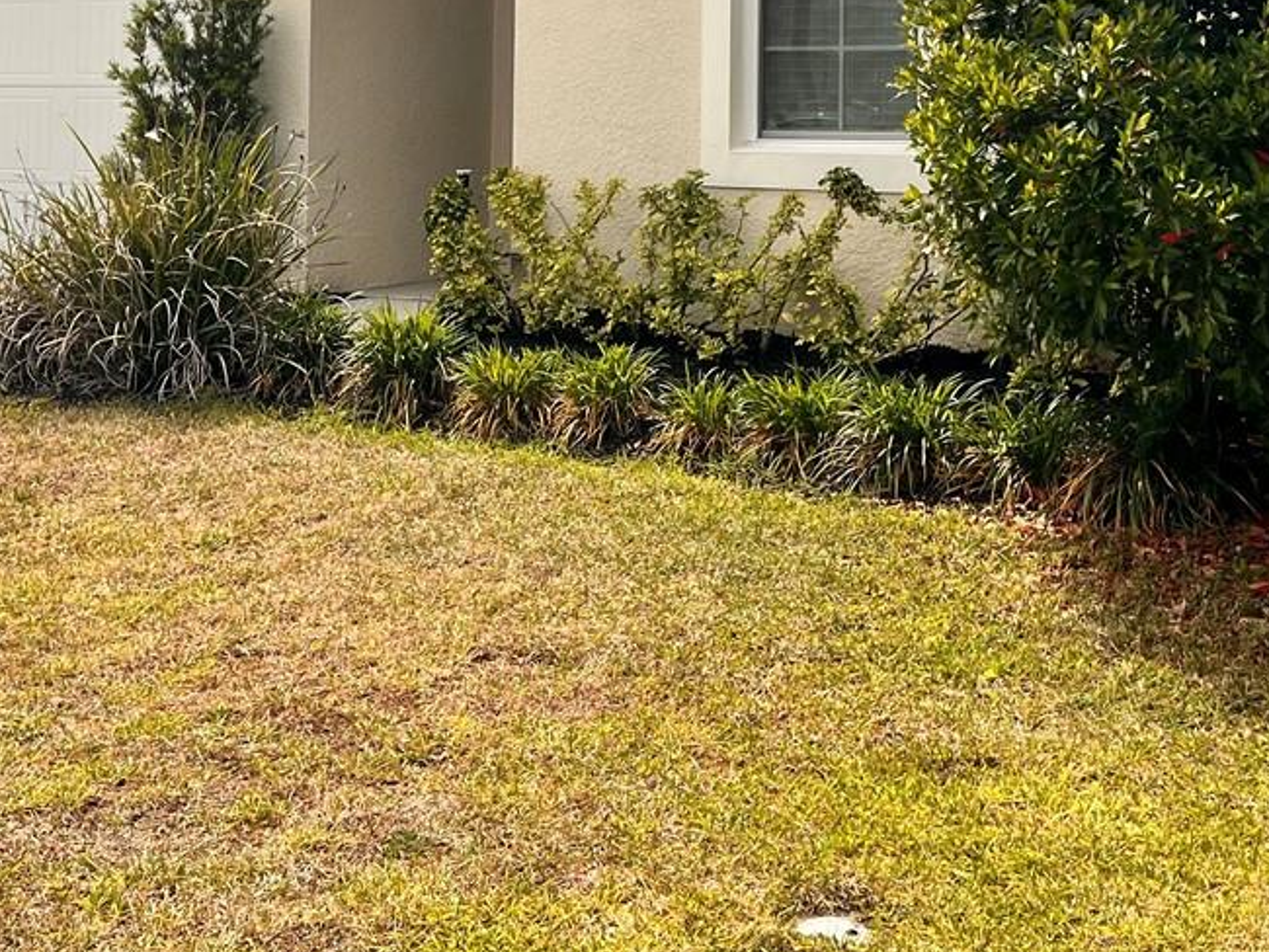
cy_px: 25
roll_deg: -0.6
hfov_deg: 30.2
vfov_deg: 22.2
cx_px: 716
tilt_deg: +1.0
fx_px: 2347
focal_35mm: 64
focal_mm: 5.7
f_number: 1.5
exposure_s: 1/6579
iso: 50
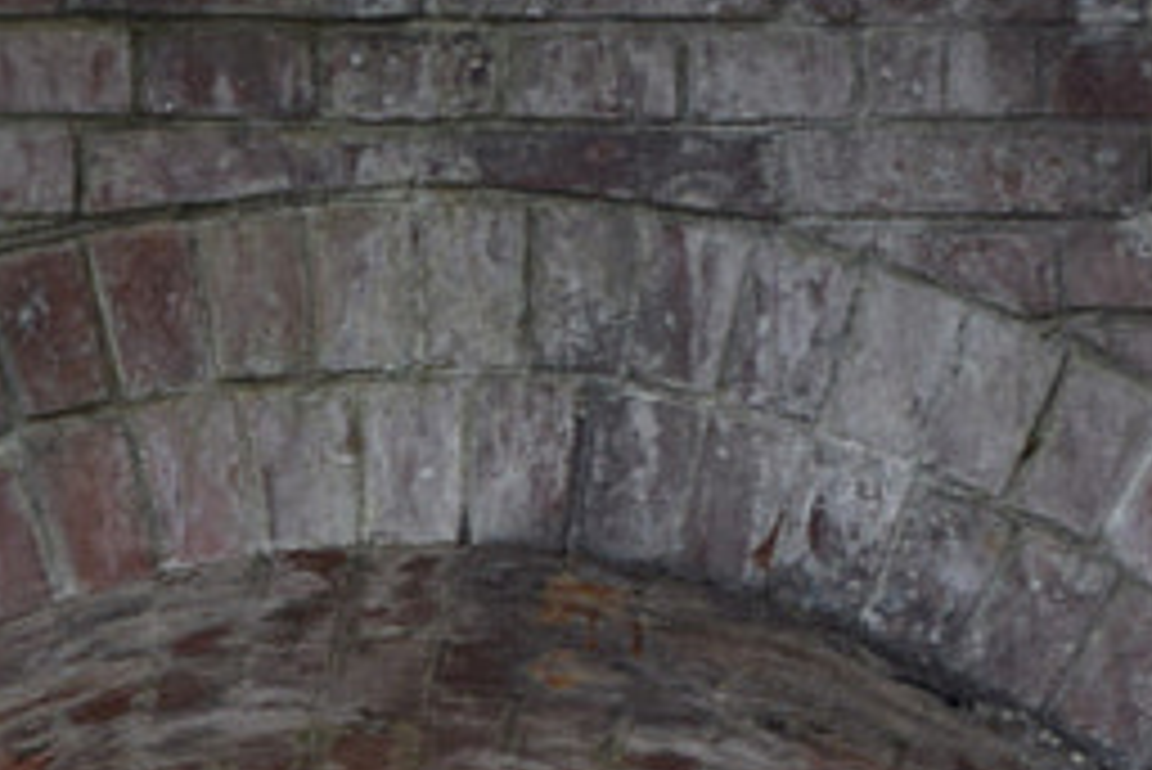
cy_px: 2188
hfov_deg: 7.3
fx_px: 8997
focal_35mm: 281
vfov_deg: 4.7
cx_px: 166
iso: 400
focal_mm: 30
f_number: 4.2
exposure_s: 1/80
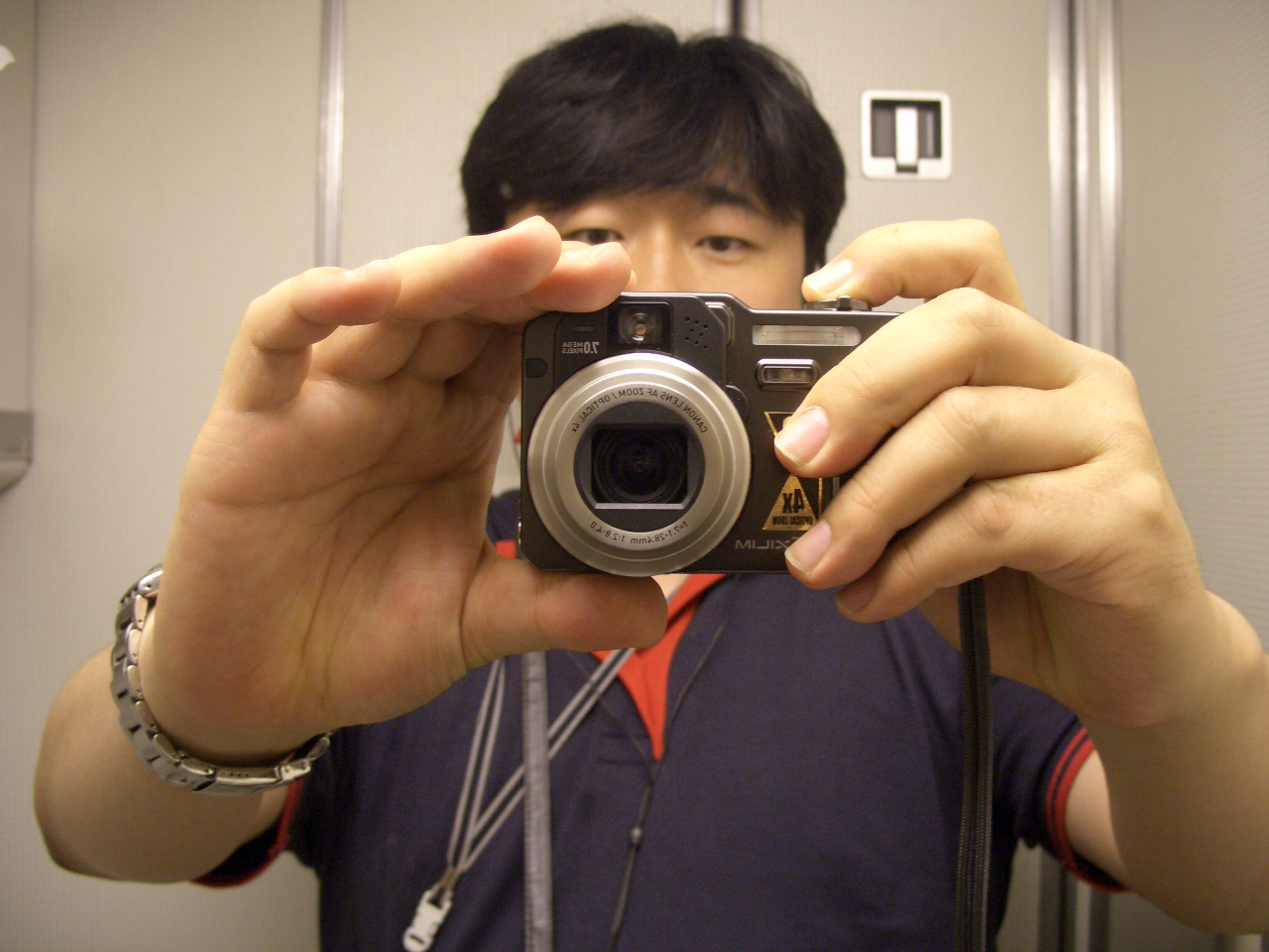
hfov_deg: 55.4
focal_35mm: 33
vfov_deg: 42.9
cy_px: 476
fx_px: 1210
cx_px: 634
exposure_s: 1/25
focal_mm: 7.1
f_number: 2.8
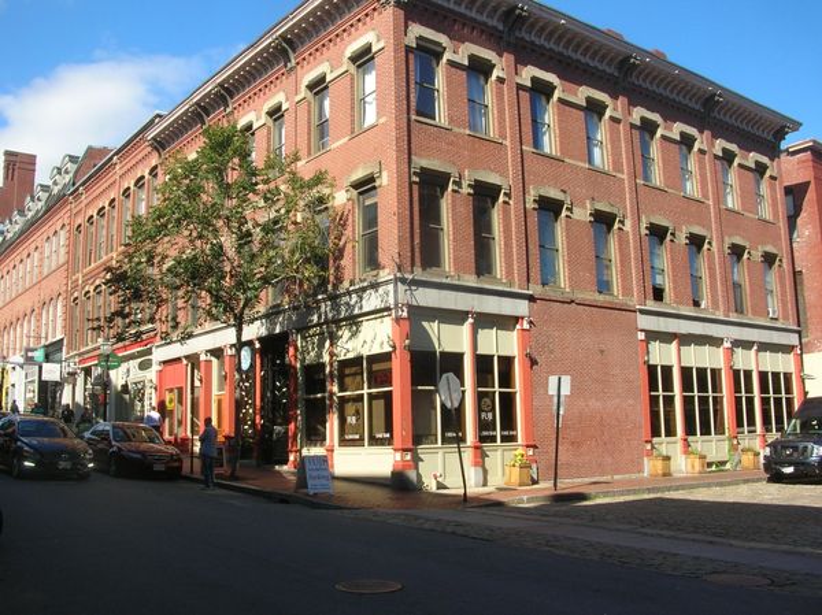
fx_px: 830
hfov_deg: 52.7
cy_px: 308
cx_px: 411
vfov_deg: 40.6
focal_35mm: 35
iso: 50
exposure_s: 1/178
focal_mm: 5.8
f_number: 5.6
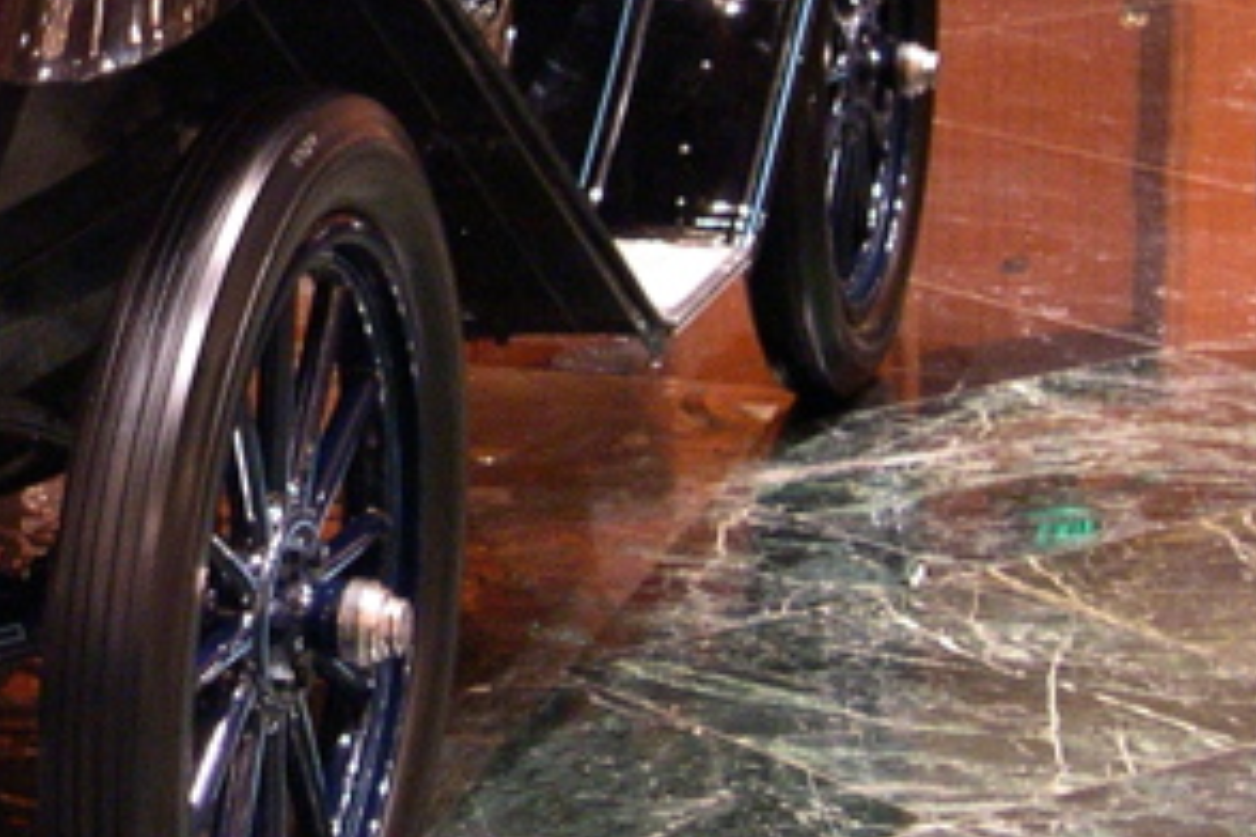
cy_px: -73
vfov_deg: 10.2
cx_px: -286
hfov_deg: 14.9
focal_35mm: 133
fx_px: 4640
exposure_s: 1/4.4
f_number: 3.1
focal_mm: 10.1
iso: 400
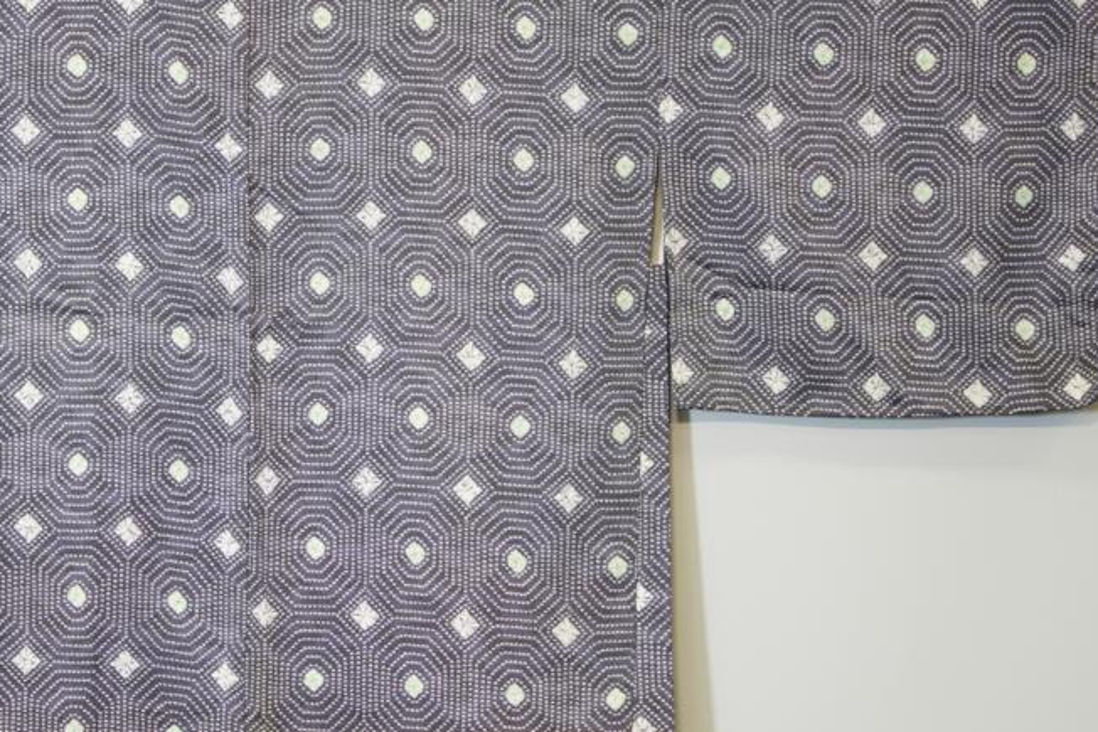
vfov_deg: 8.4
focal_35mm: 163
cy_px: 366
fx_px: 4972
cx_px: 253
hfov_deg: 12.6
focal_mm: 98
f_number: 4
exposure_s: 1/100
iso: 800
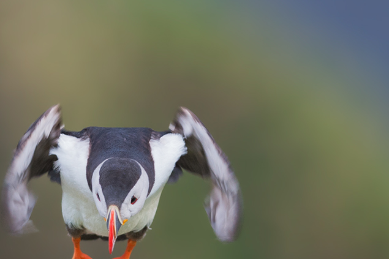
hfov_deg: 3.6
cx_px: 98
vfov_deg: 2.4
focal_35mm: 567
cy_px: 211
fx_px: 6125
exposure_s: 1/800
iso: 1250
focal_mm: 300
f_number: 2.8
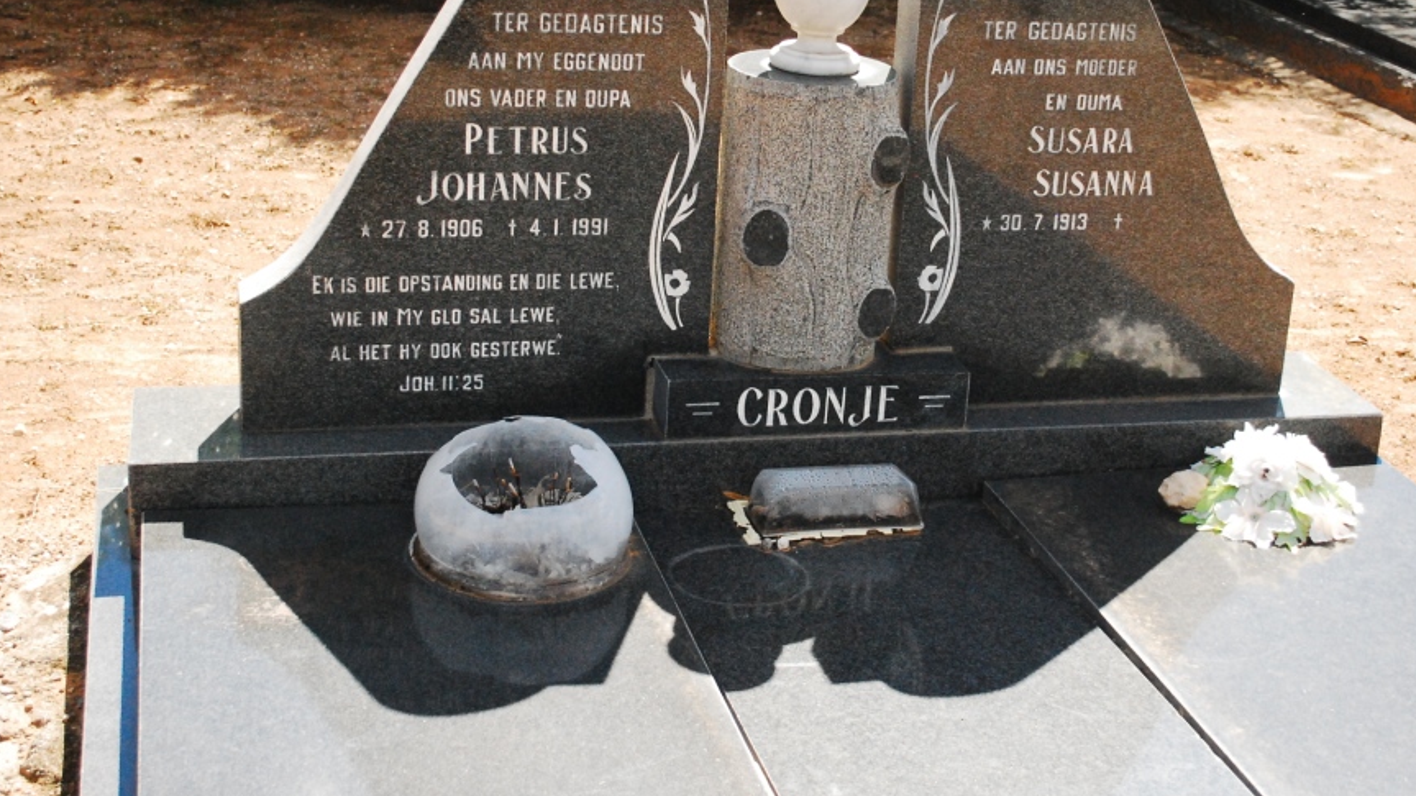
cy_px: 267
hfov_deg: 37.2
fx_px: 2102
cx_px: 797
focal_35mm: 56
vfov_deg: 21.4
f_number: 4.8
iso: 1600
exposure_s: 1/4000
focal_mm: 30
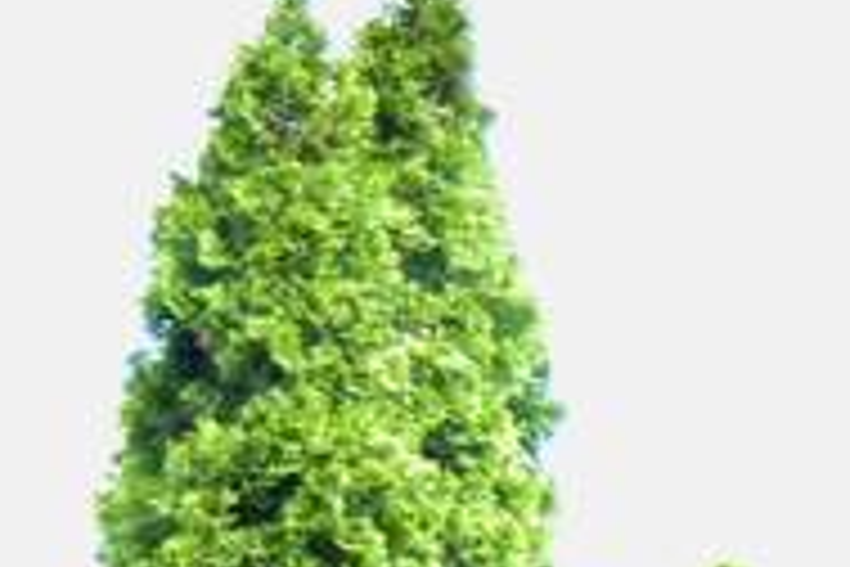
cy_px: 1816
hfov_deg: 9.5
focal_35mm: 183
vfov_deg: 6.7
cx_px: 2280
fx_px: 4320
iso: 100
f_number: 4
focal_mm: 18
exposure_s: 1/200
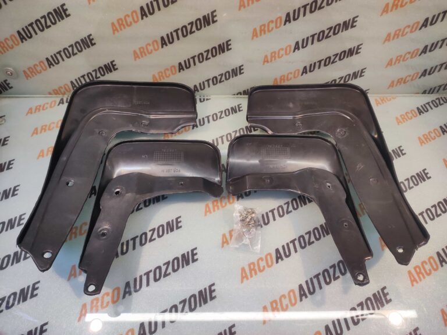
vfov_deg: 74.7
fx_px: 219
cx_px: 224
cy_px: 168
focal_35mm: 17
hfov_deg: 91.1
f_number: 1.79
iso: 124
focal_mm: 4.74
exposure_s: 1/33
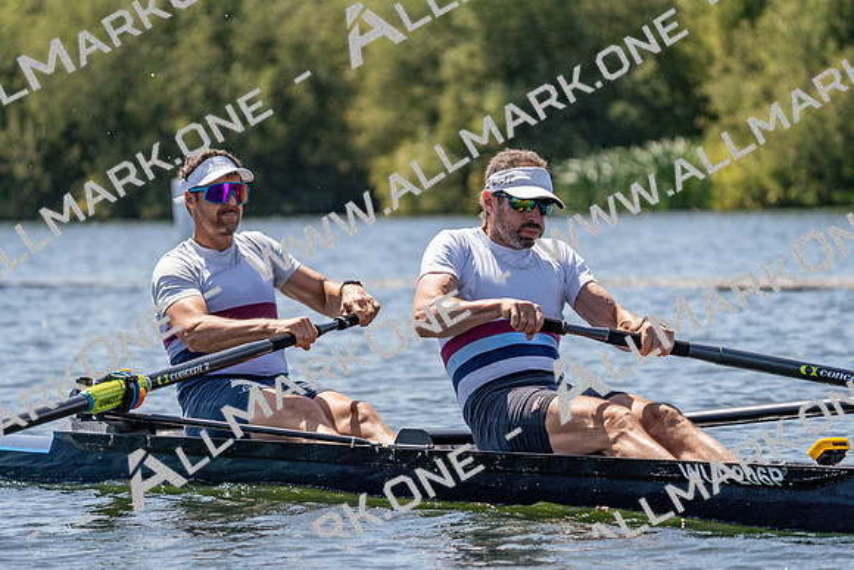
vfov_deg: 6.1
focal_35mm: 227
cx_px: 427
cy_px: 285
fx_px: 5386
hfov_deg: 9.1
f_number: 5.6
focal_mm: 227
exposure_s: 1/2000
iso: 320
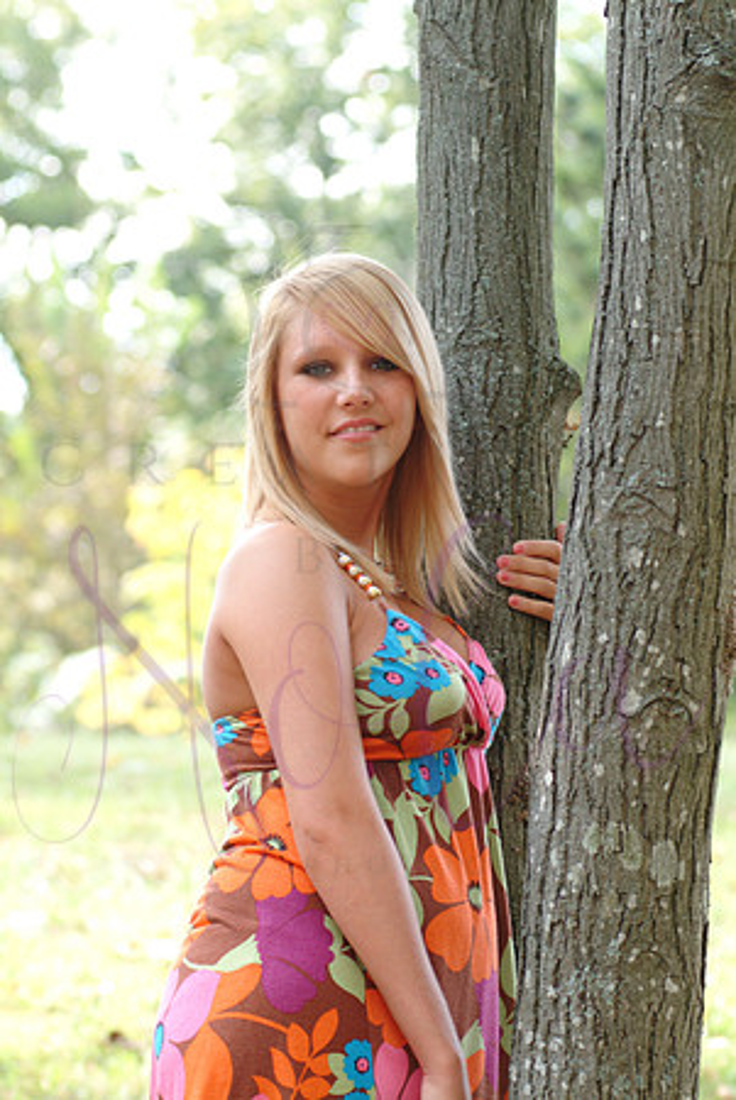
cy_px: 550
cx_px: 368
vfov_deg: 15.9
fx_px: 3947
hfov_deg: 10.7
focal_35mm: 129
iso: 400
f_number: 4
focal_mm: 86
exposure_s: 1/90
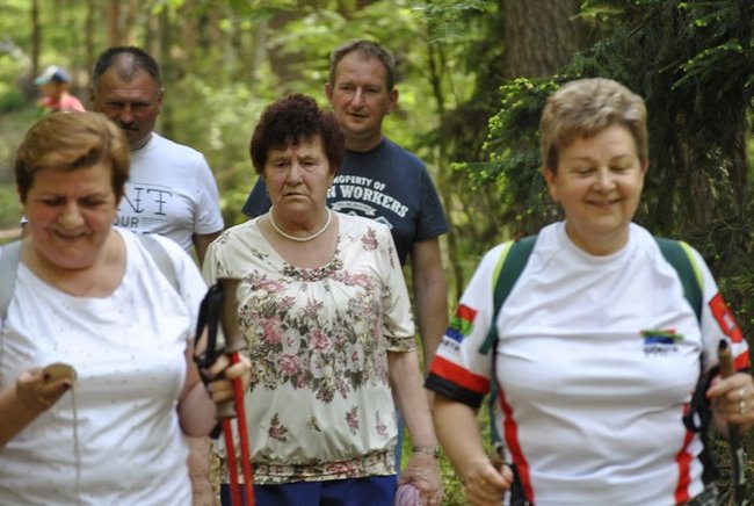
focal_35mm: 225
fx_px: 4721
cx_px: 377
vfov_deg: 6.1
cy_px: 253
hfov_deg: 9.1
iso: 800
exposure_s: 1/125
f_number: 5
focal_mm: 150
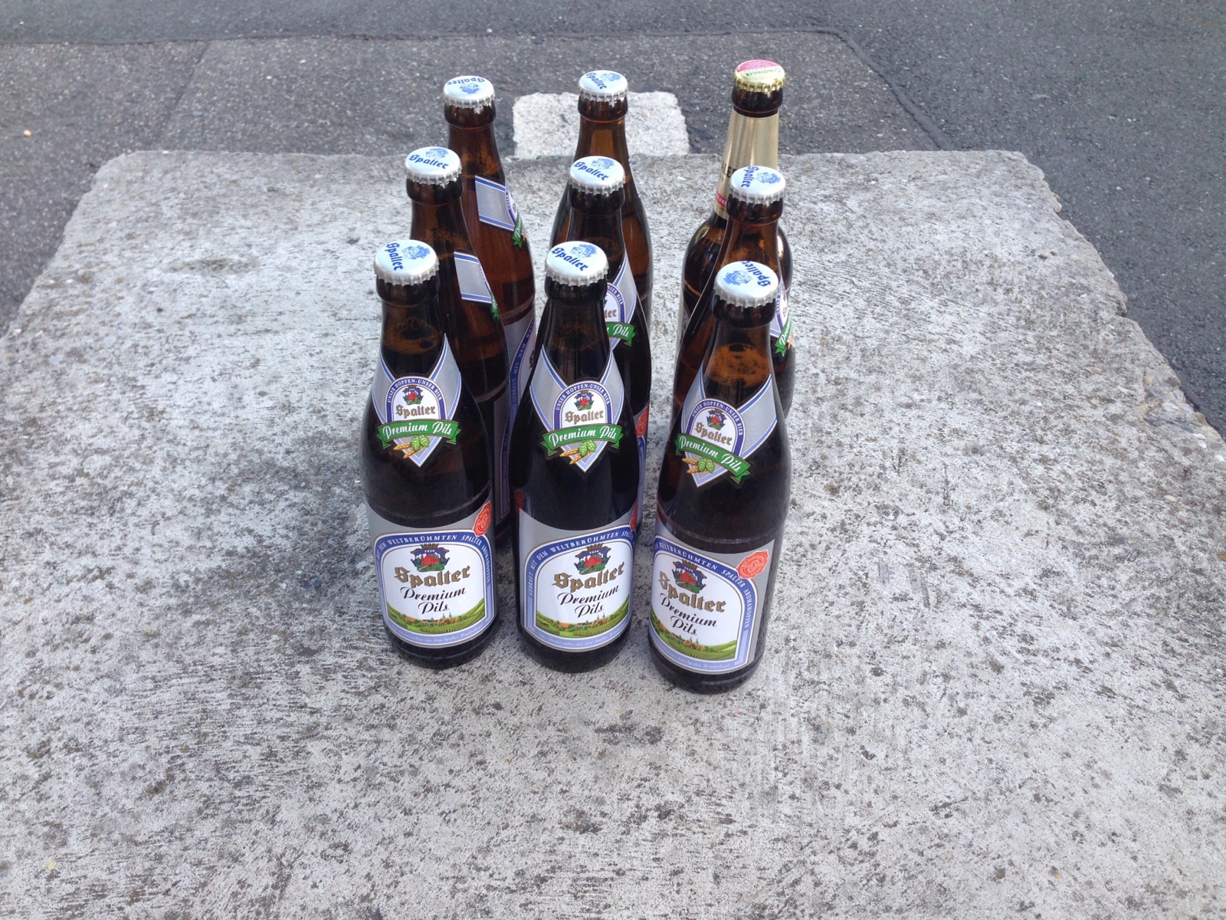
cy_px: 460
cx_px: 613
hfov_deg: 55.4
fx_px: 1169
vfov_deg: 42.9
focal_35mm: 33
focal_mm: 4.12
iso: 50
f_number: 2.4
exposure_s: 1/120
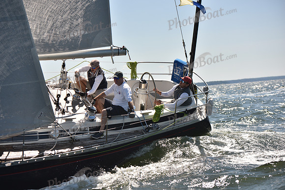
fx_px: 673
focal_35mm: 85
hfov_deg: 23.9
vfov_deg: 16.1
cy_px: 95
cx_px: 142
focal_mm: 85
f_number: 4
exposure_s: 1/1250
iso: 250
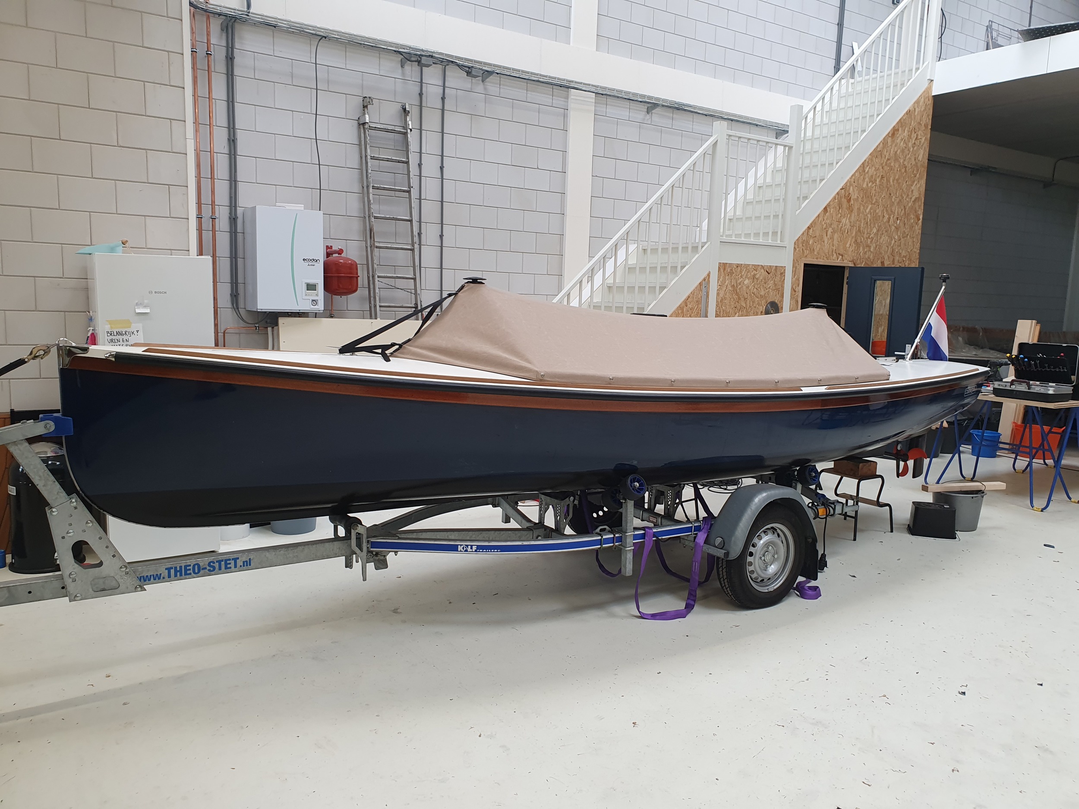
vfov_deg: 53.1
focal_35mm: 26
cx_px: 540
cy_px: 404
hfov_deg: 67.3
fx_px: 810
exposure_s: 1/100
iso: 80
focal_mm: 4.32
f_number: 2.4
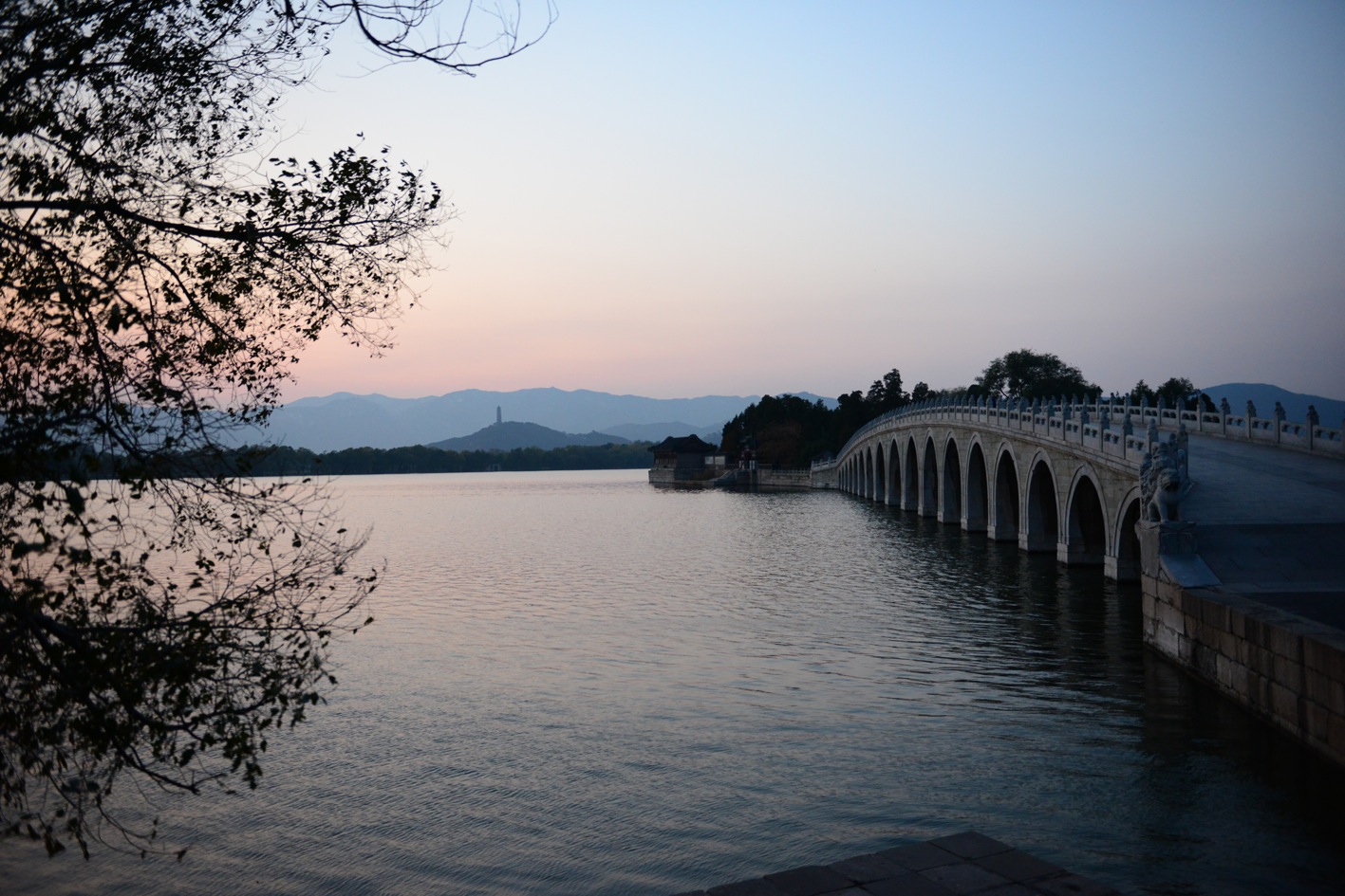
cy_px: 448
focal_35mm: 29
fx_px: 1084
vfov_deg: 45.0
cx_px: 672
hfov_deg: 63.7
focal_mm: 29
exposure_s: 1/80
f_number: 2.8
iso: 2500
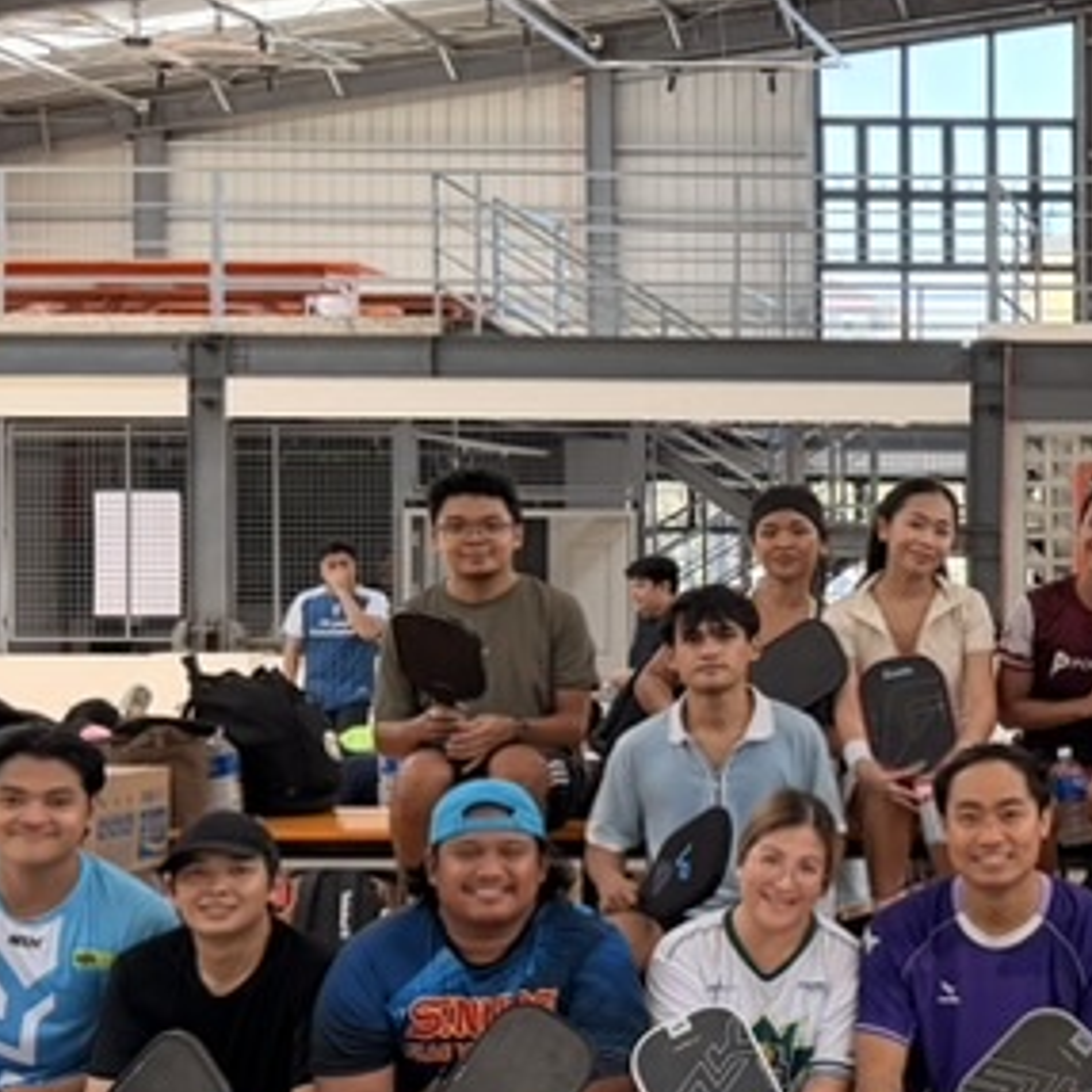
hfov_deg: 21.0
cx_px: 1363
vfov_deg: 22.8
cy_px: 599
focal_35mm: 76
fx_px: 2712
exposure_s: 1/173
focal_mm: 6.76
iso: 80
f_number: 1.78
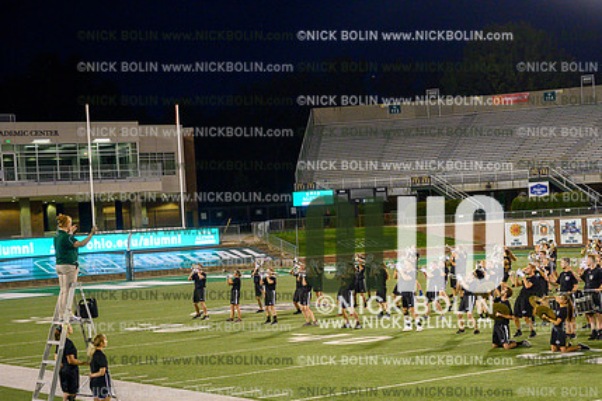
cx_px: 404
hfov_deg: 26.2
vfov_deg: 17.7
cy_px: 262
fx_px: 1288
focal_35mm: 77
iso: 4000
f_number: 4
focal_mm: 57
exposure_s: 1/1000
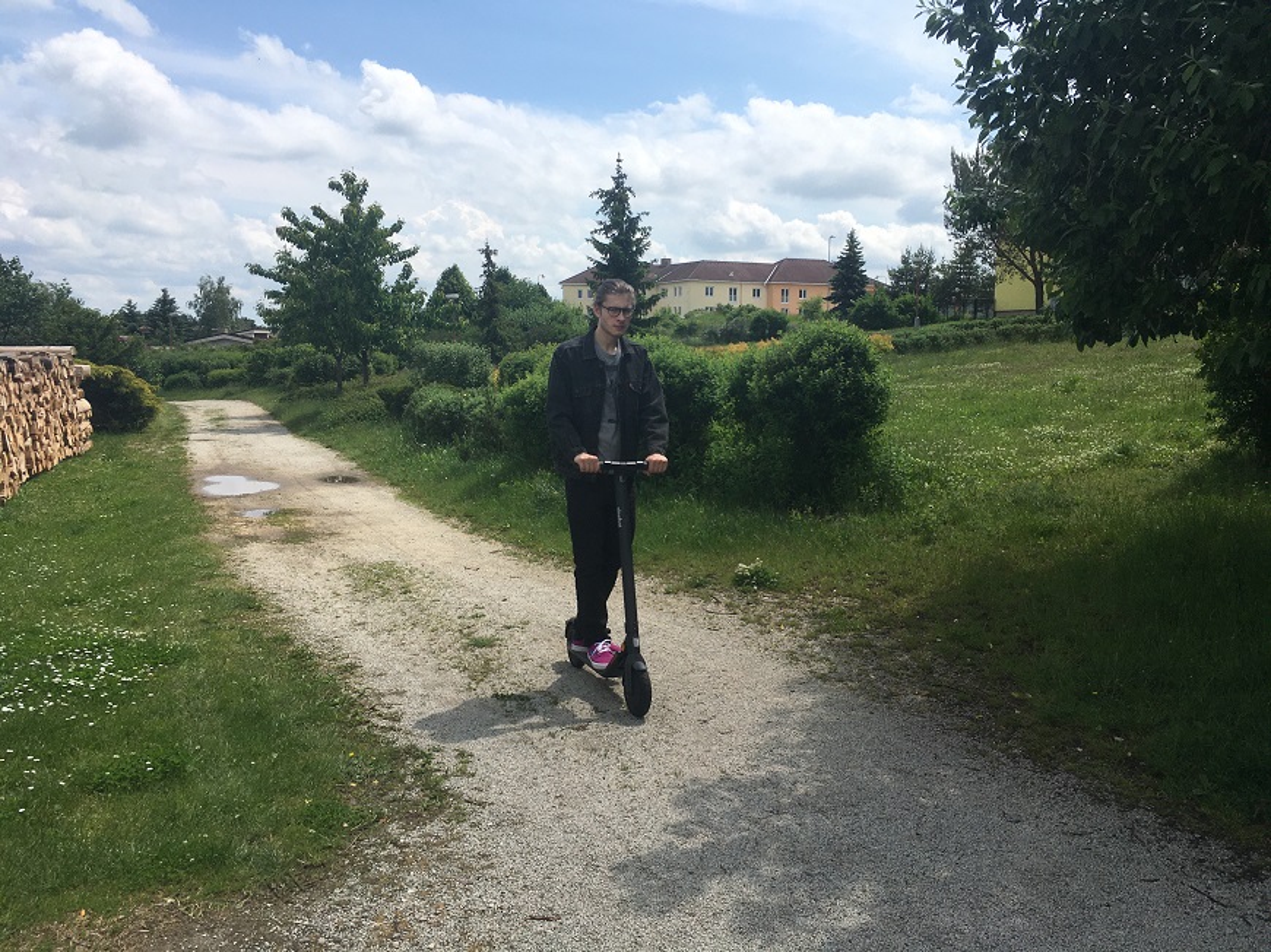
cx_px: 636
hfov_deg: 61.7
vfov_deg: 48.2
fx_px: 1065
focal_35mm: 29
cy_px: 476
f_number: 2.2
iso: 25
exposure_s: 1/2564
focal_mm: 4.15
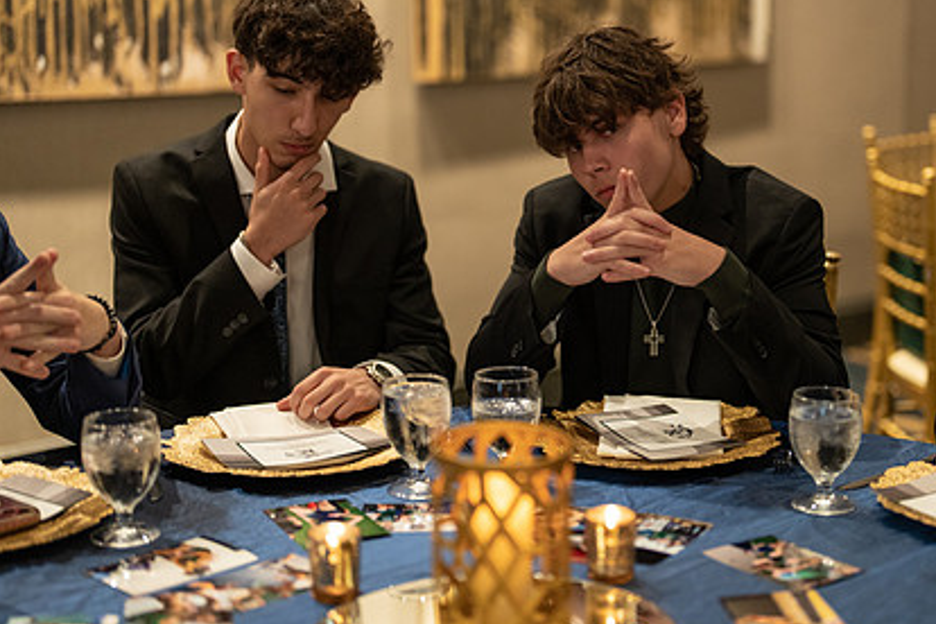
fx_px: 1820
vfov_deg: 19.4
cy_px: 239
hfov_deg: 28.7
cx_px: 617
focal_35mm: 70
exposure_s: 1/320
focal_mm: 50
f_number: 1.2
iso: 1250
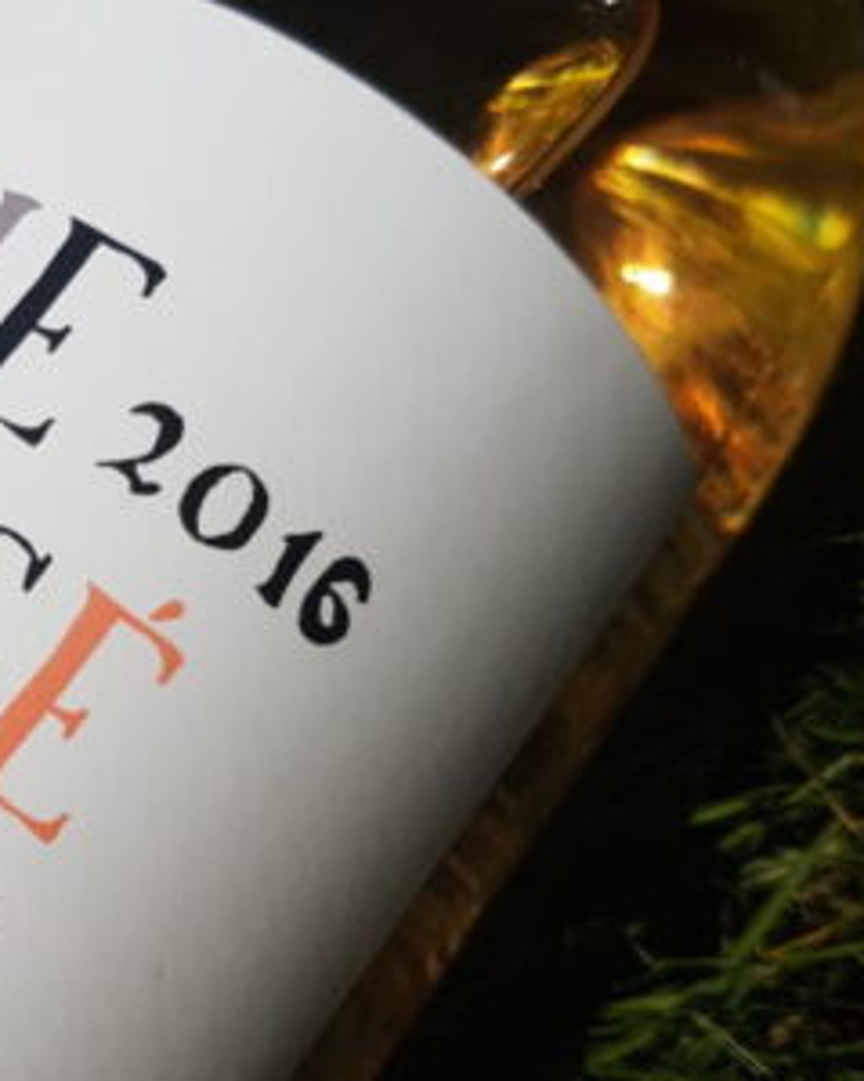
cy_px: 723
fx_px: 1631
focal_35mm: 51
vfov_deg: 36.3
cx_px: -98
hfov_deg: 27.1
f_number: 1.7
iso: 50
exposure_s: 1/7024
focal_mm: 4.2
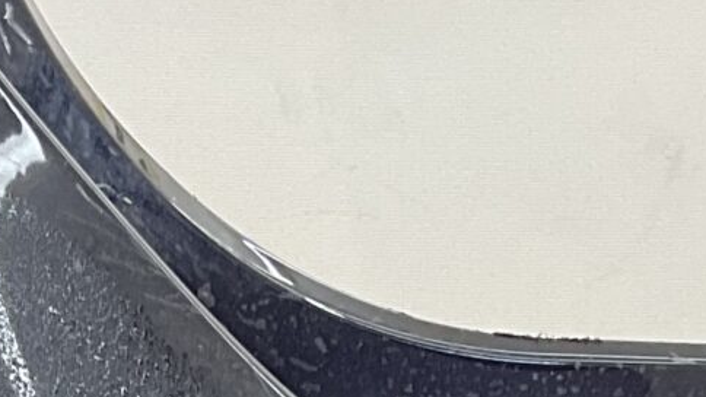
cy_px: 1340
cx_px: 398
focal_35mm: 167
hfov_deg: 12.9
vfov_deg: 6.4
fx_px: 3126
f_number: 1.8
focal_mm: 3
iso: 50
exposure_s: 1/120
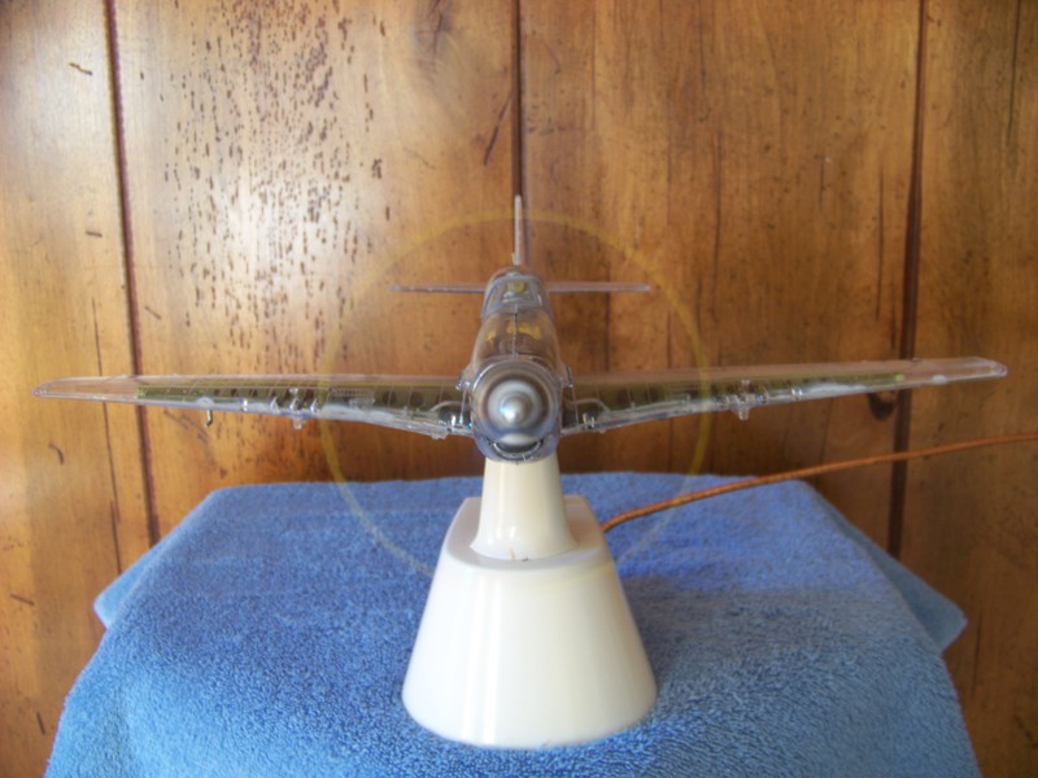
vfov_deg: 39.7
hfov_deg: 51.4
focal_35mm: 36
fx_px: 1080
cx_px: 519
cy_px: 389
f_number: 2.8
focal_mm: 5.85
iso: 64
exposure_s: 1/6
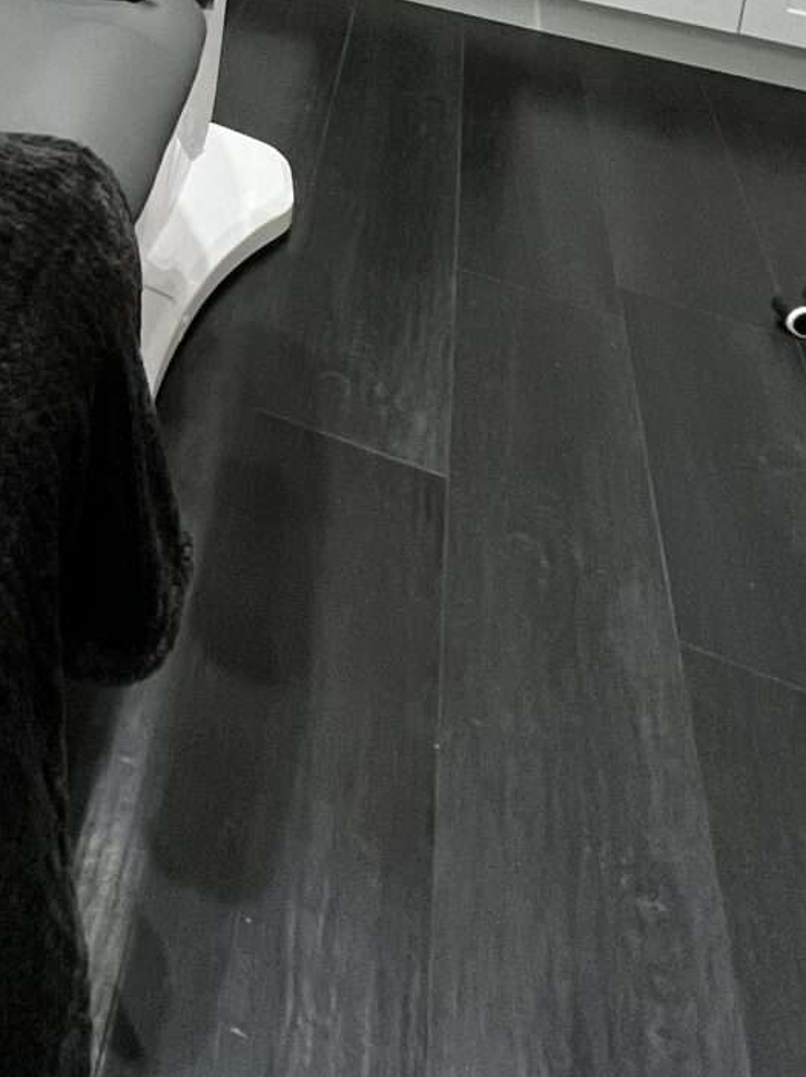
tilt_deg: -10.2
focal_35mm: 38
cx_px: -101
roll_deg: -4.1
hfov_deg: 32.6
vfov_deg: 34.1
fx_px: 1181
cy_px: -343
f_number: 1.8
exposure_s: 1/60
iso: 320
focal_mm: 1.57
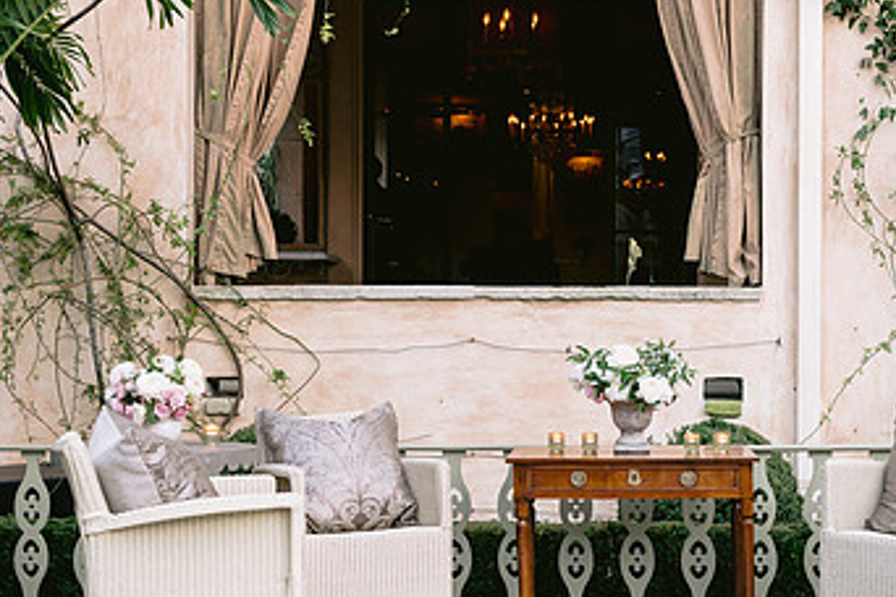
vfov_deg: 20.9
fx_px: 1618
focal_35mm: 65
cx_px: 620
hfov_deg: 30.7
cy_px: 310
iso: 500
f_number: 4
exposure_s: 1/125
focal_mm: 35
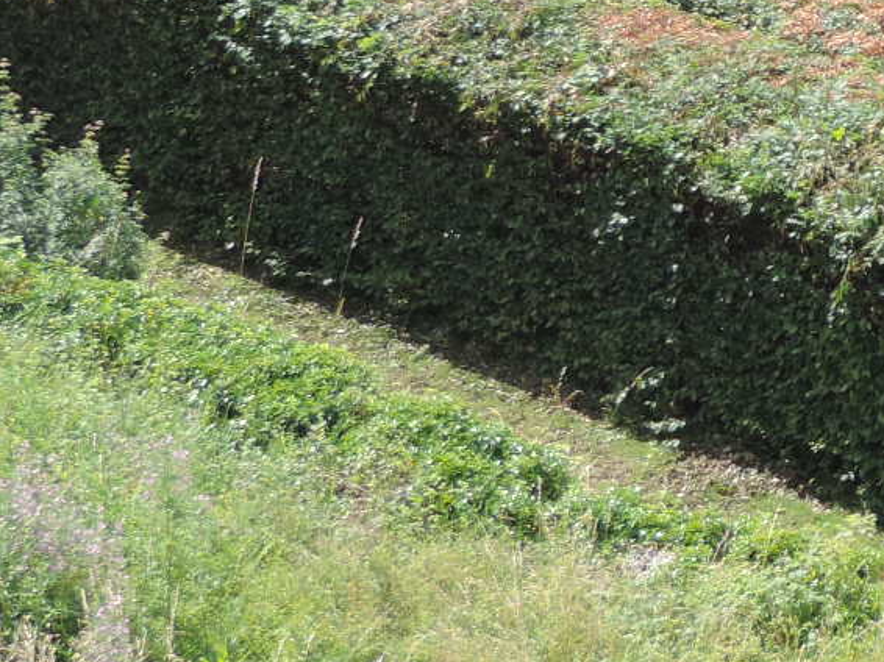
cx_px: 1748
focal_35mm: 241
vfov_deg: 6.1
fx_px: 6152
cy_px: -290
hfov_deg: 7.9
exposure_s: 1/320
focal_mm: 10.7
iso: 80
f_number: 3.7
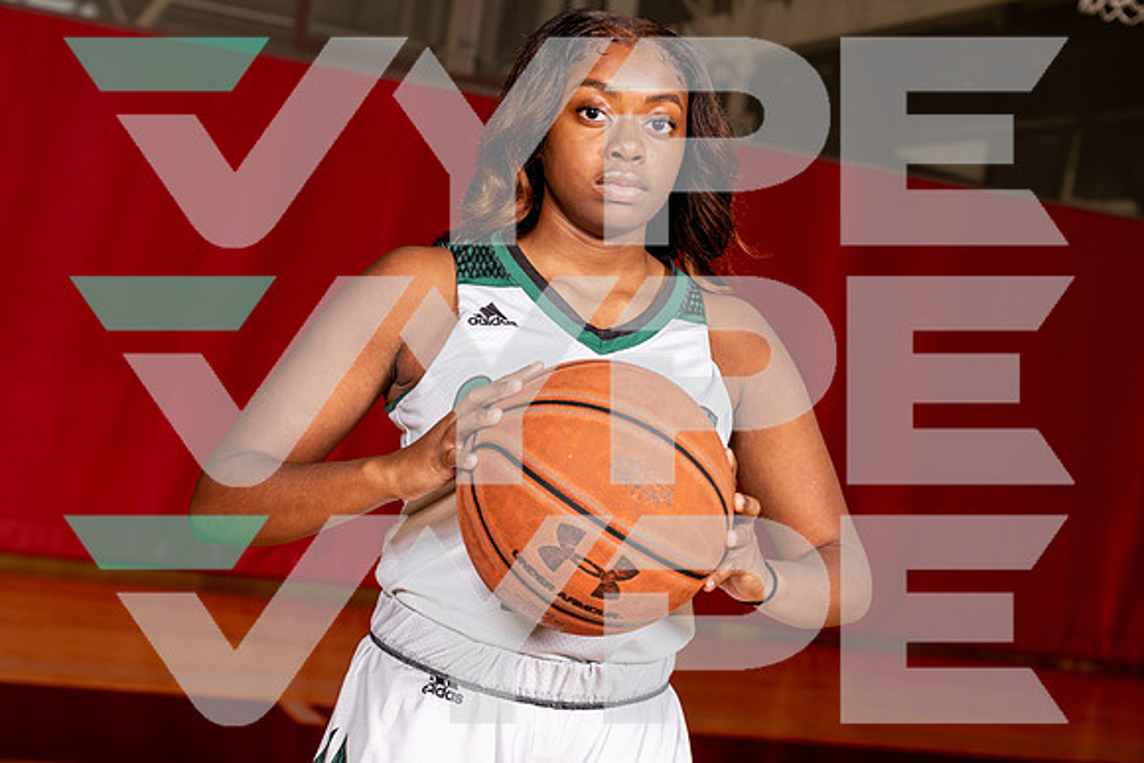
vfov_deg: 21.6
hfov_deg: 31.9
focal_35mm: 63
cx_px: 572
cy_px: 382
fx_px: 2002
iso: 100
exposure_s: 1/125
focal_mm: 63
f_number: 5.6
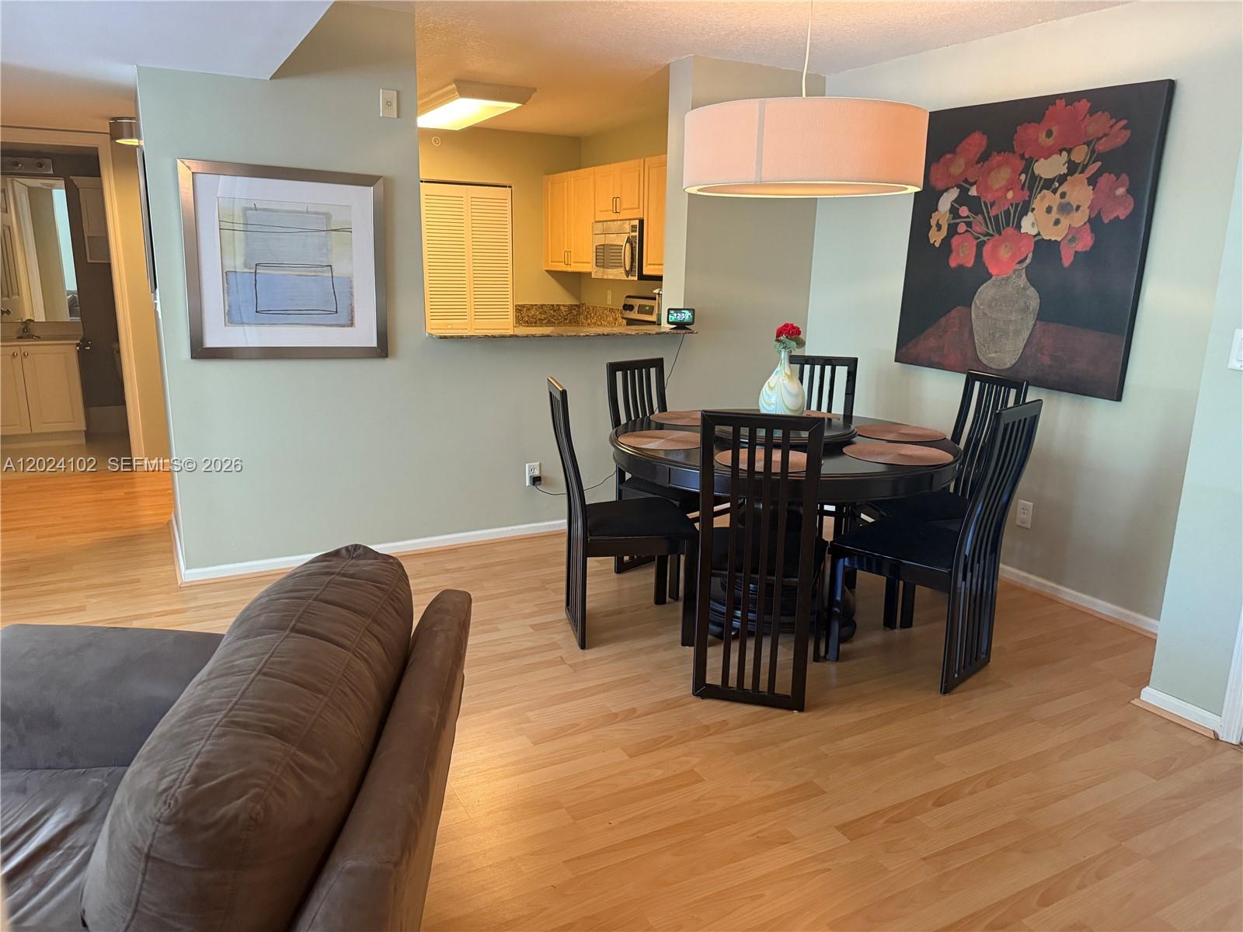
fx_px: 862
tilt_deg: -12.8
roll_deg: -1.2
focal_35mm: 24
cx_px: 622
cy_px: 466
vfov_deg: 56.8
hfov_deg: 71.6
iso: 500
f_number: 1.78
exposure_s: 1/60
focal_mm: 6.76
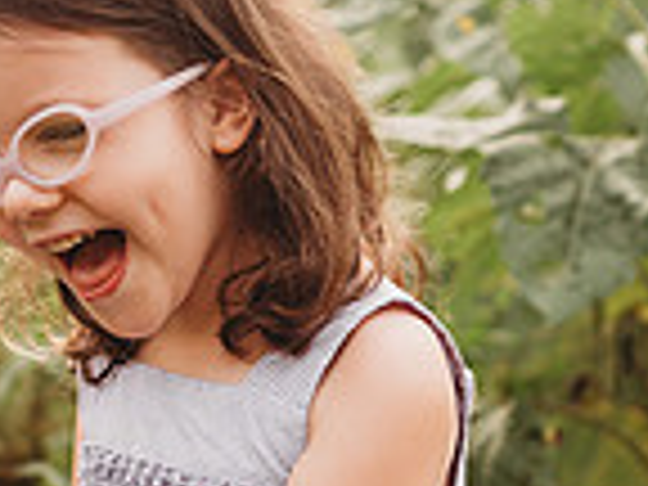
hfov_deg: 21.0
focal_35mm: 93
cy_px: 160
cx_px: 248
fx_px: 1741
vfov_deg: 15.9
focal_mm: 24
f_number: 2.2
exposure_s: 1/320
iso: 125
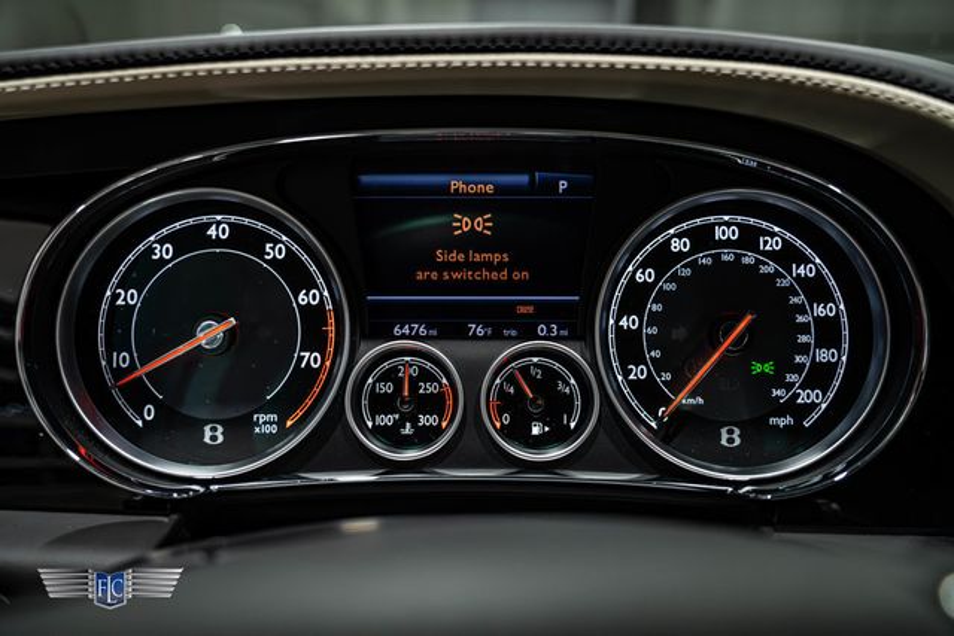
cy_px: 318
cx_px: 477
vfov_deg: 38.9
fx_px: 901
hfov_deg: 55.8
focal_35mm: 34
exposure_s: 1/40
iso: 1600
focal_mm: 34
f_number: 4
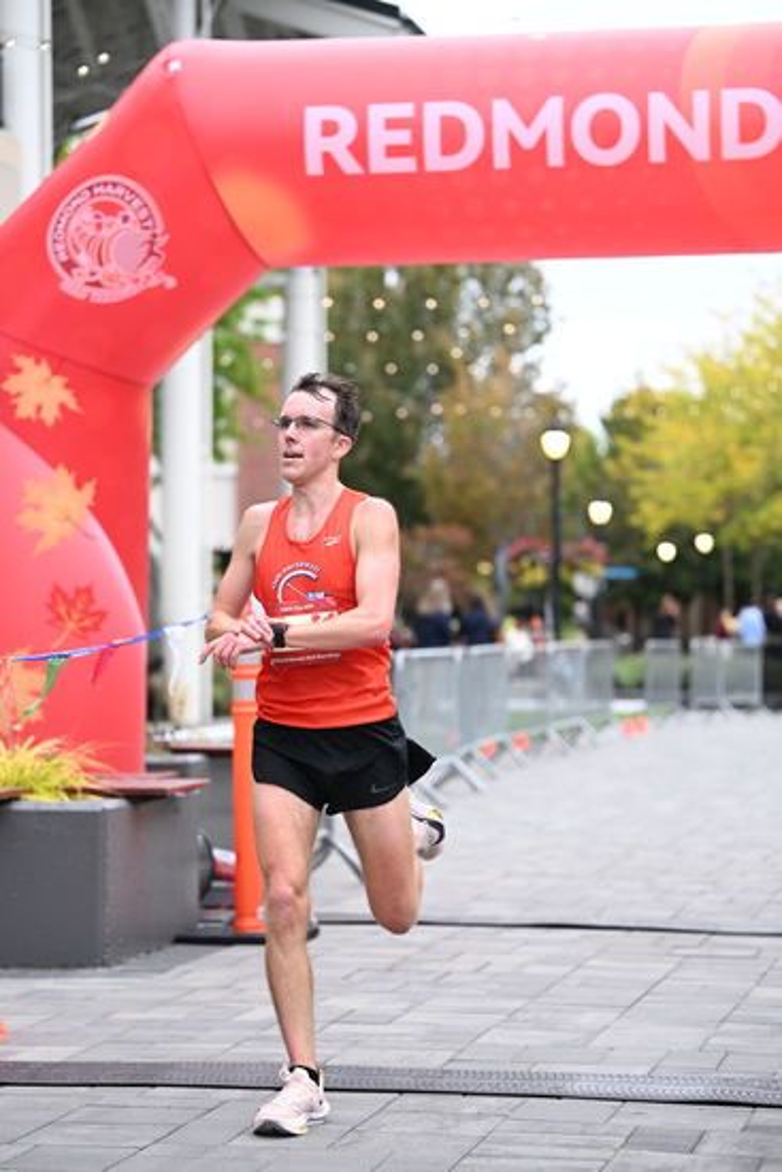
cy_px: 586
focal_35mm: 90
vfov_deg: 22.6
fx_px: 2930
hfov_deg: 15.2
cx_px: 391
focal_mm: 90
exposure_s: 1/800
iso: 1600
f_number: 2.8
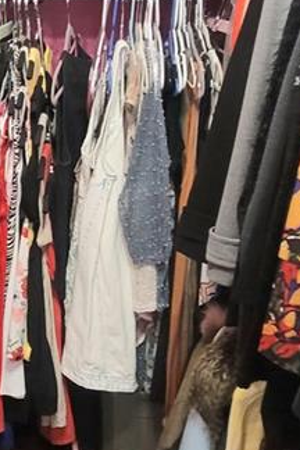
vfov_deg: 39.1
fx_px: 625
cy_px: 149
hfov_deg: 24.6
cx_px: -54
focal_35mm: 50
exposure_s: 1/30
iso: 500
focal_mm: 1.74
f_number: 2.2
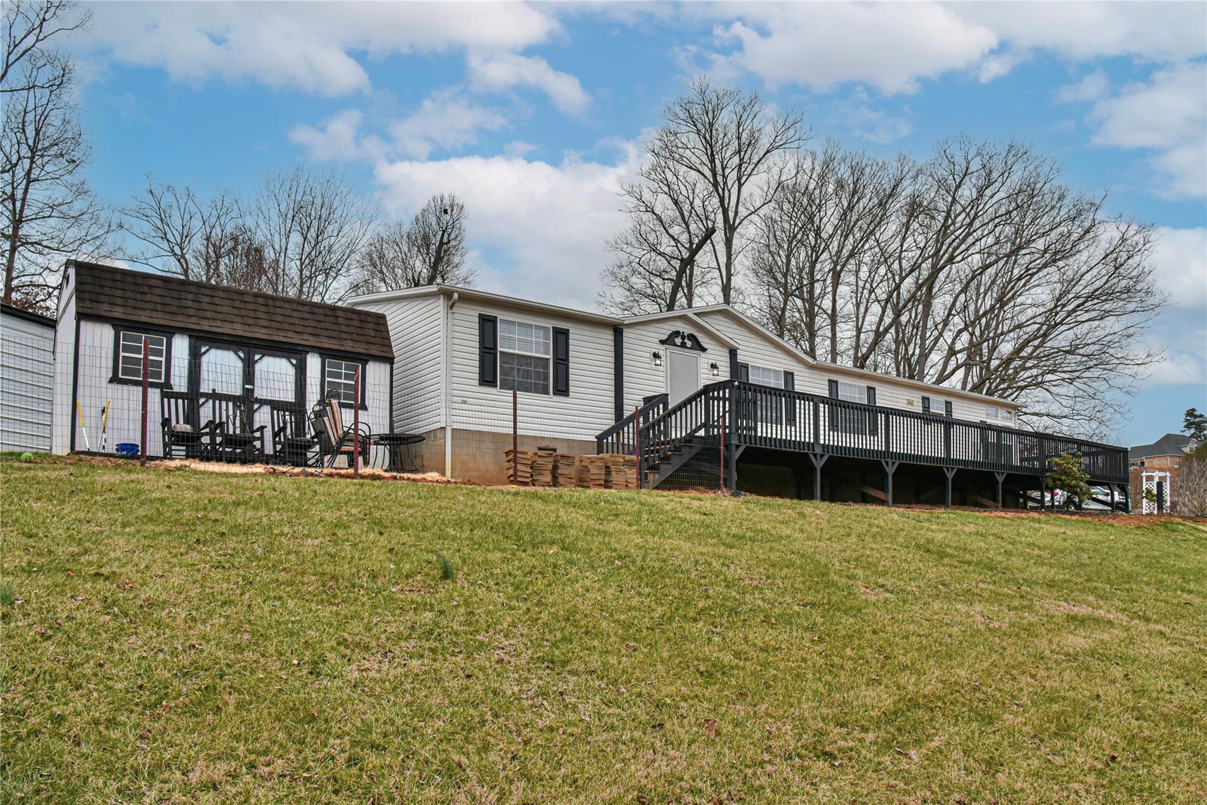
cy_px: 402
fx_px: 805
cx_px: 604
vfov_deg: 53.1
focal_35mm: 24
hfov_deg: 73.7
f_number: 11
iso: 1600
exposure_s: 1/500
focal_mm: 24
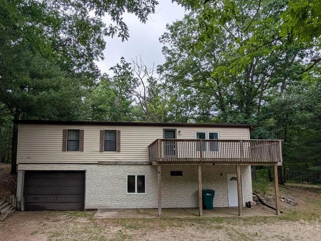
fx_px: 176
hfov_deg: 83.9
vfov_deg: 67.4
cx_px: 133
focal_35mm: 19
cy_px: 154
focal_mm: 2.02
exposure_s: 1/1887
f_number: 1.7
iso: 43
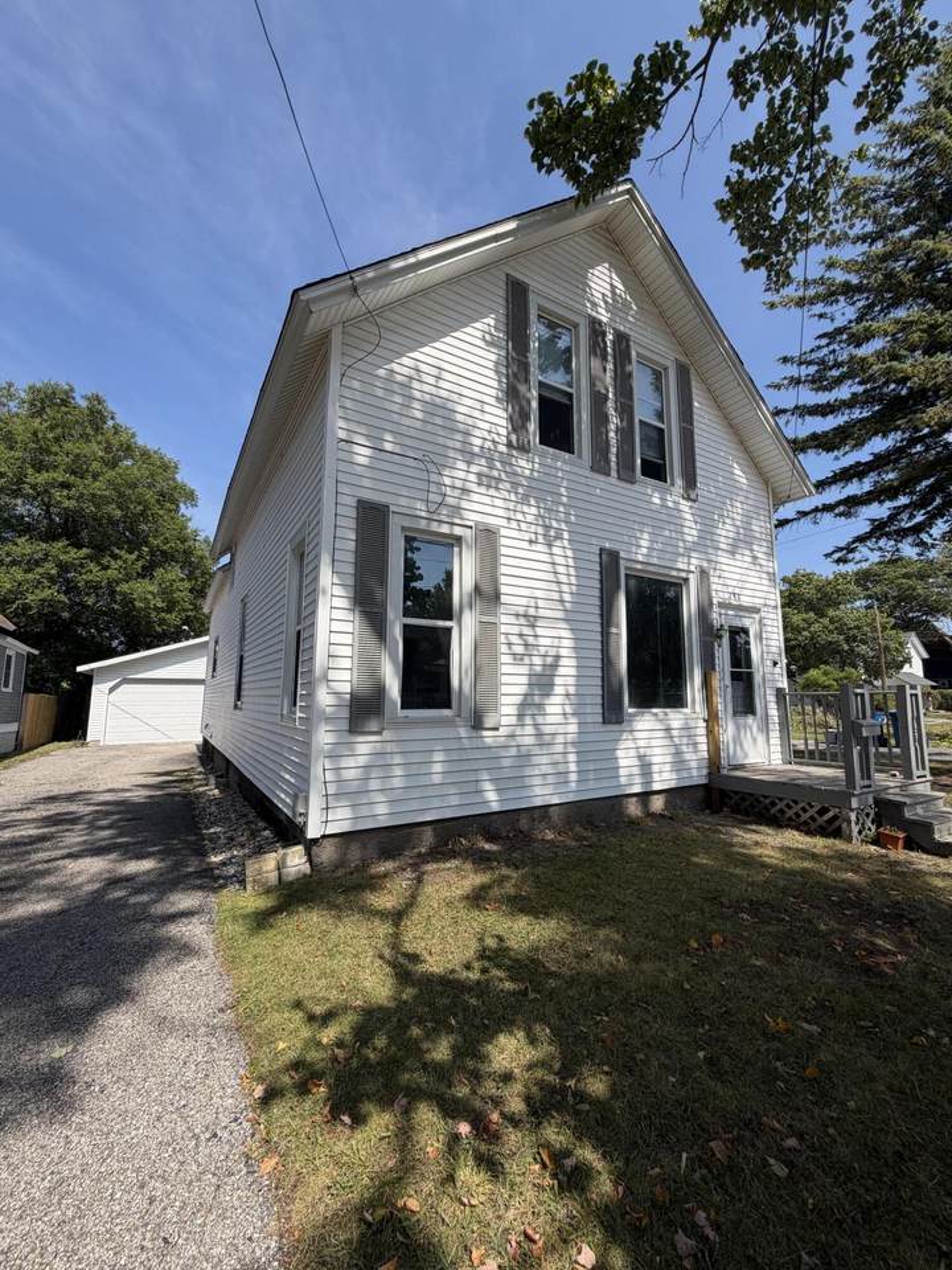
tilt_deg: +9.1
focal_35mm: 14
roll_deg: -0.8
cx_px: 476
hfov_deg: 85.7
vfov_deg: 102.1
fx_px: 513
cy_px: 635
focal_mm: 2.22
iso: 25
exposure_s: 1/770
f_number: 2.2
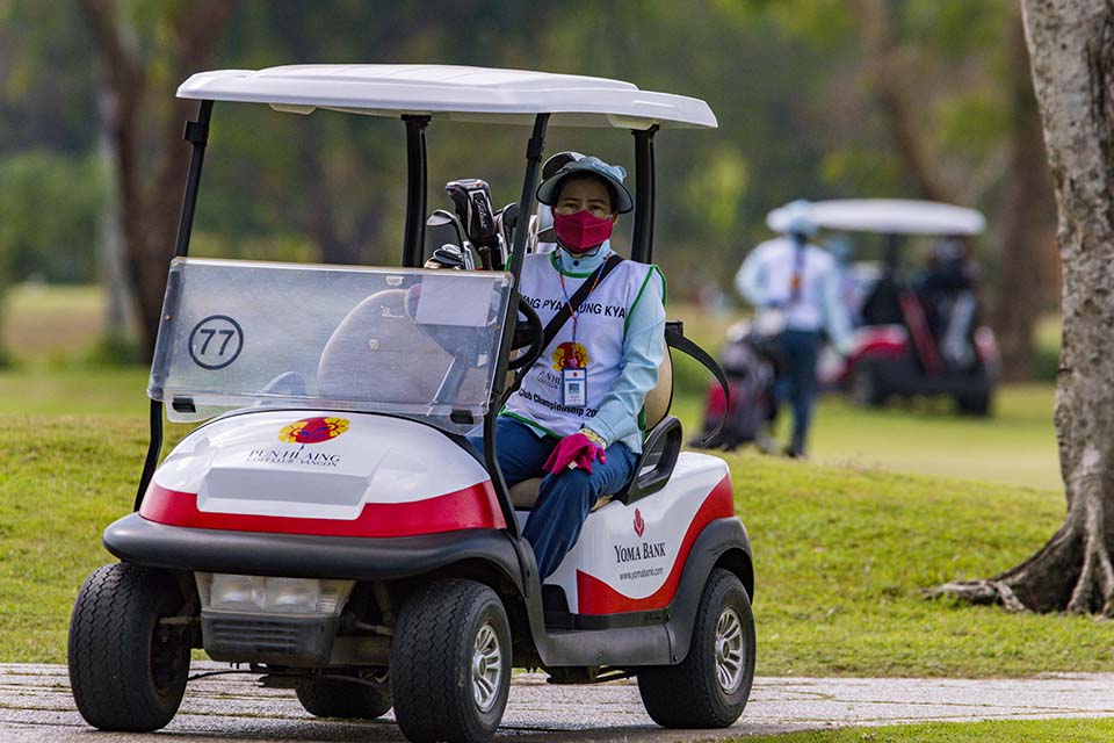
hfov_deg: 3.2
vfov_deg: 2.1
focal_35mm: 650
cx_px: 557
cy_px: 372
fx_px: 20112
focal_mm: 650
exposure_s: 1/2500
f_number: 8
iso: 800
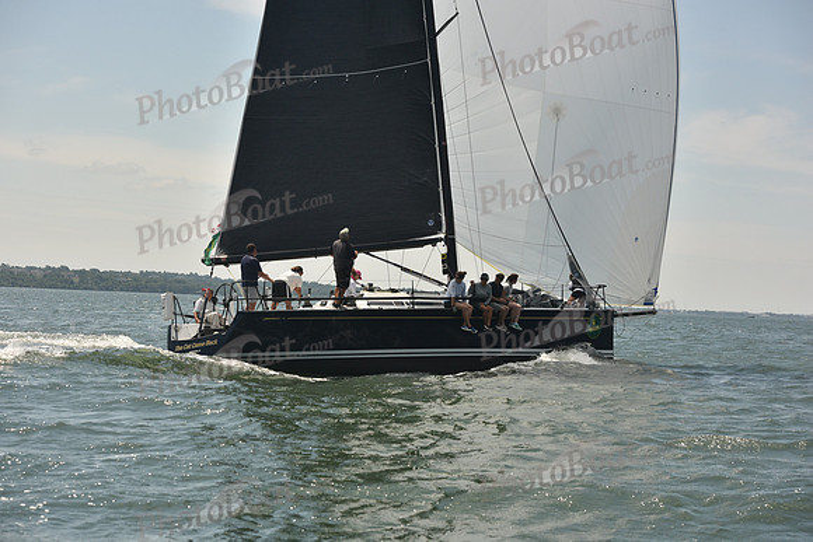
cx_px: 406
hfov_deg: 28.8
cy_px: 271
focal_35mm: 70
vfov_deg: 19.5
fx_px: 1581
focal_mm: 70
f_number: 6.3
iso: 320
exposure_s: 1/1250
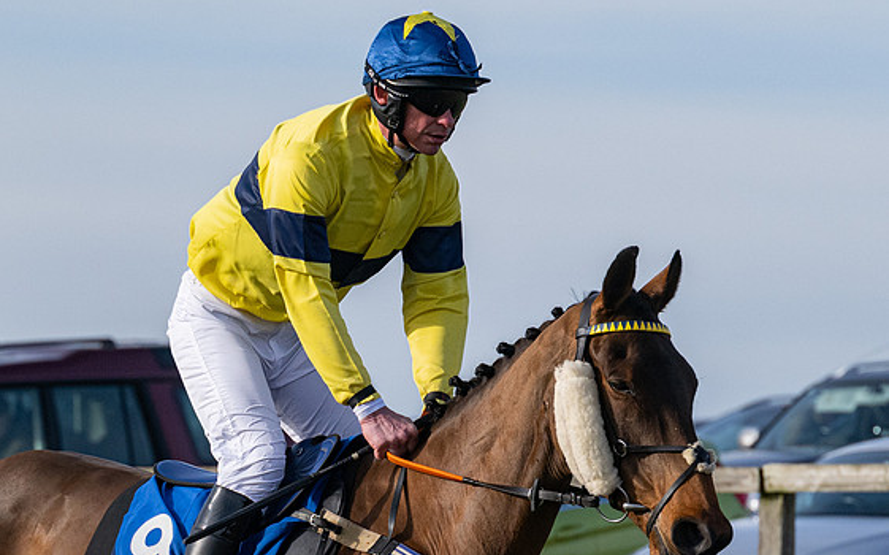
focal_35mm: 337
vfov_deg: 3.9
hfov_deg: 6.2
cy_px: 443
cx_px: 593
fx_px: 8161
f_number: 5
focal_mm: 130
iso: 400
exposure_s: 1/4000
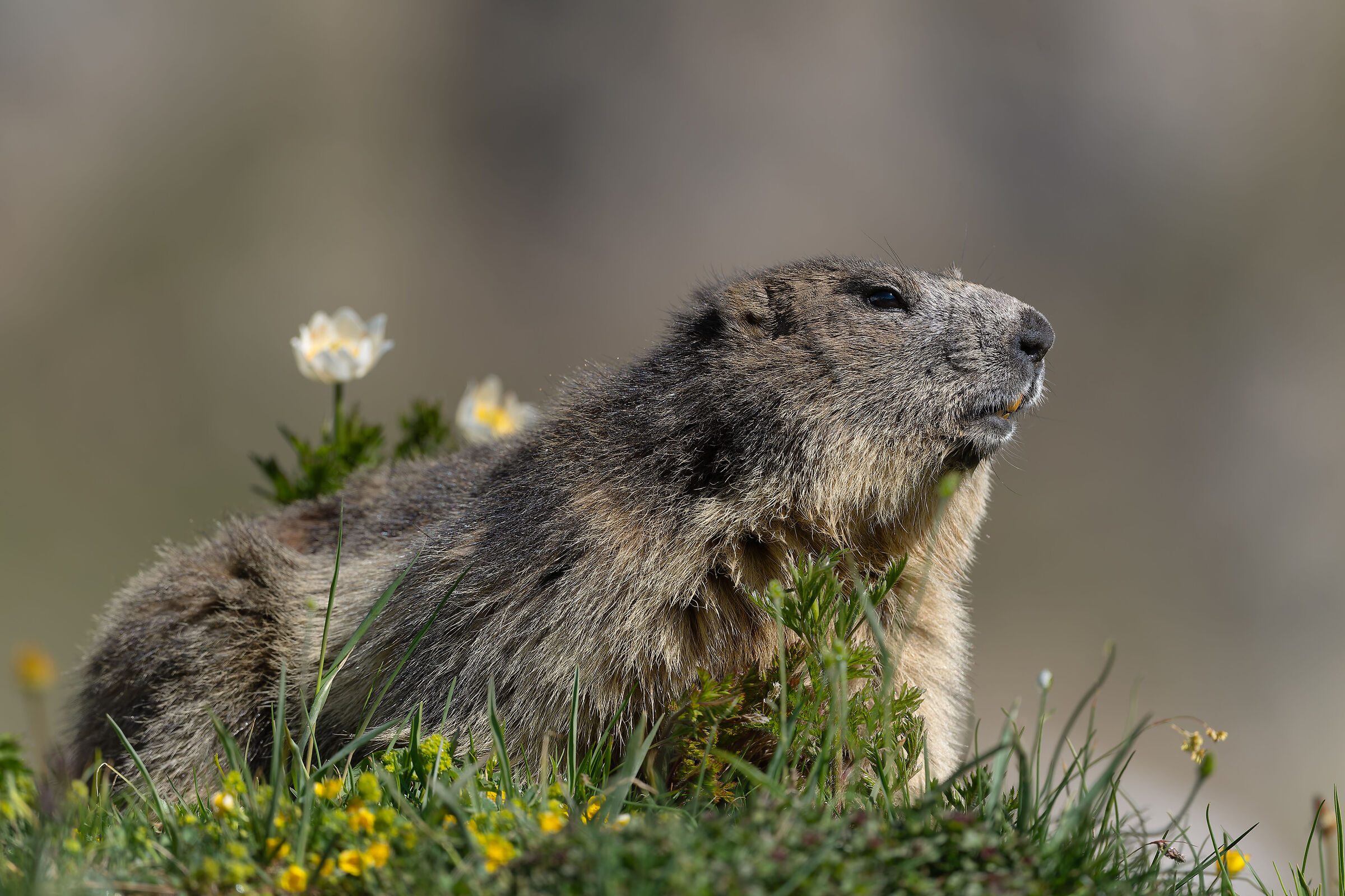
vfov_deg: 2.7
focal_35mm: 500
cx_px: 672
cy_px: 448
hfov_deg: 4.1
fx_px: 18679
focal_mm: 500
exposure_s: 1/3200
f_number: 5.6
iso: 400
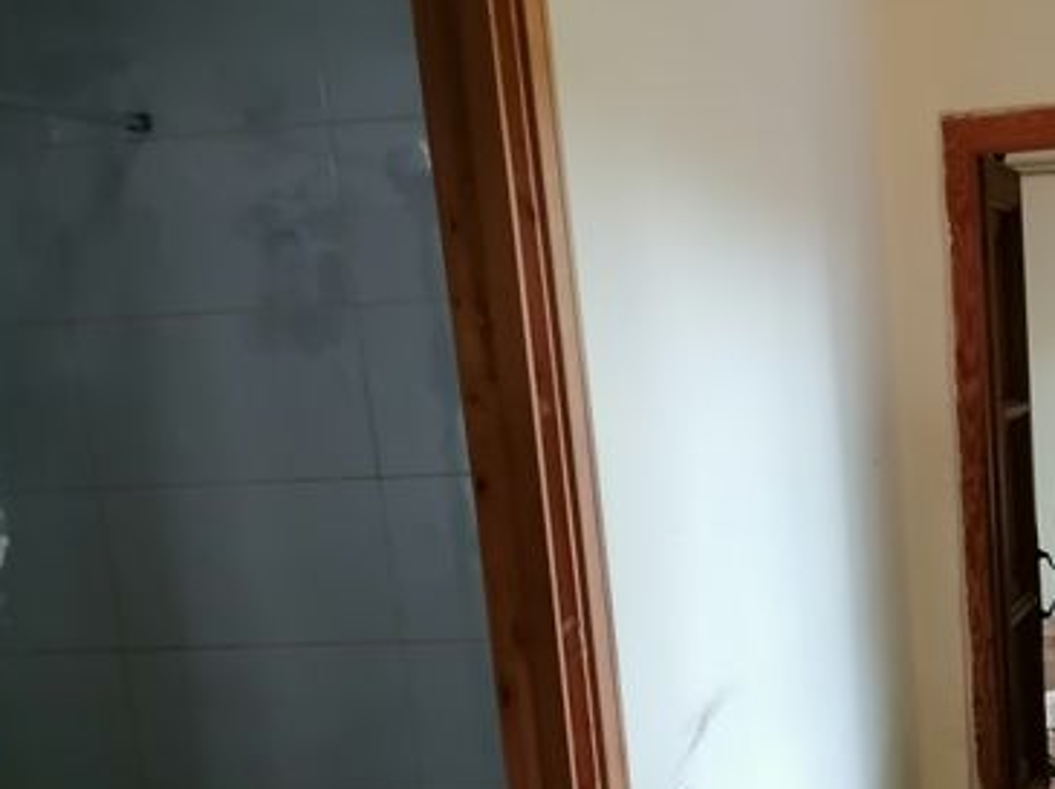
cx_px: 944
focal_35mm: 58
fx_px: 1766
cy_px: 708
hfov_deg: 31.7
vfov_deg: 24.5
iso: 200
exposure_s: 1/33.3
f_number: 1.8
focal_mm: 4.75
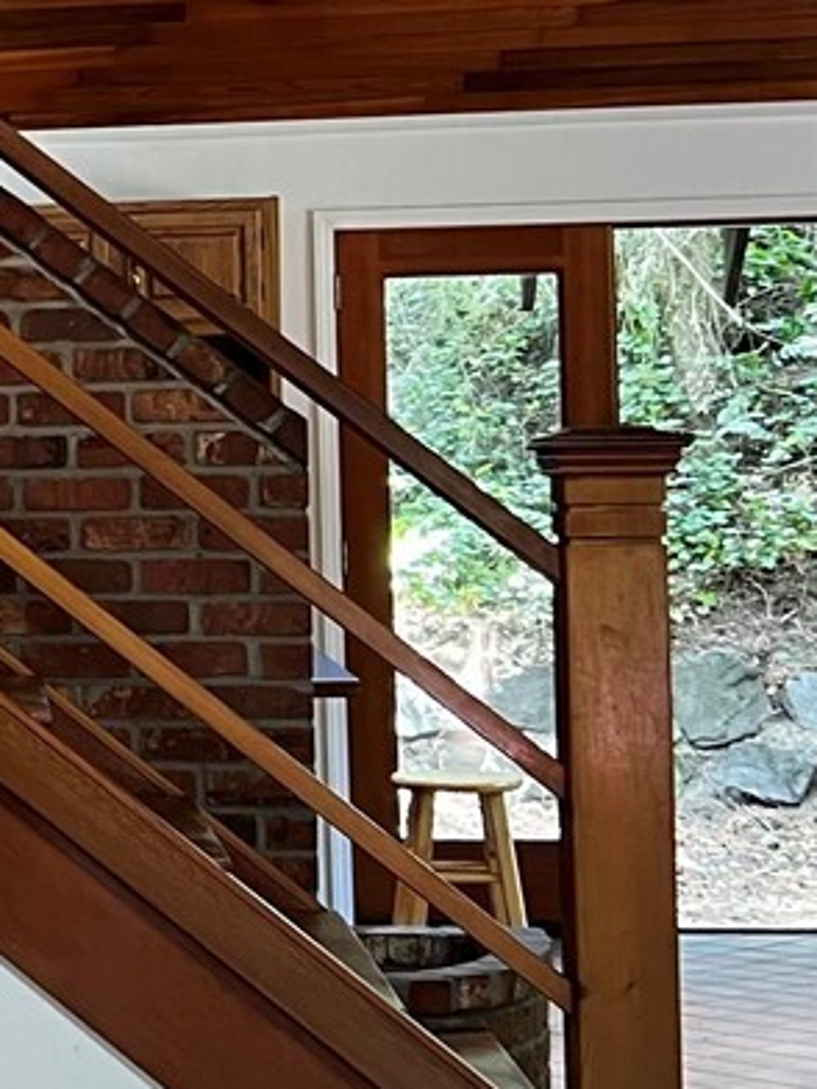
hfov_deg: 13.0
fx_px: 3336
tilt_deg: +0.7
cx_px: -486
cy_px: 375
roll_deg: +1.2
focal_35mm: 106
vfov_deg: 18.5
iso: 100
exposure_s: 1/60
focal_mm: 5.7
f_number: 1.5
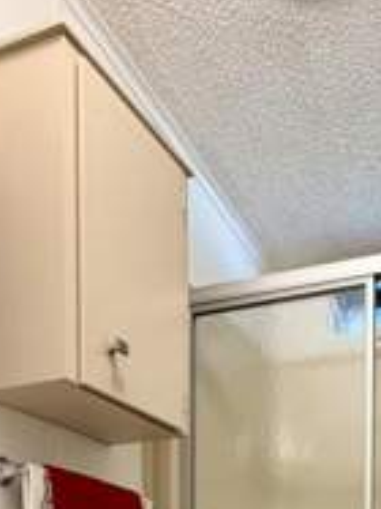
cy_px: 631
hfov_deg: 29.5
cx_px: 305
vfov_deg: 32.0
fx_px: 705
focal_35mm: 48
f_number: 2.2
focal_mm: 2.22
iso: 250
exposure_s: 1/60
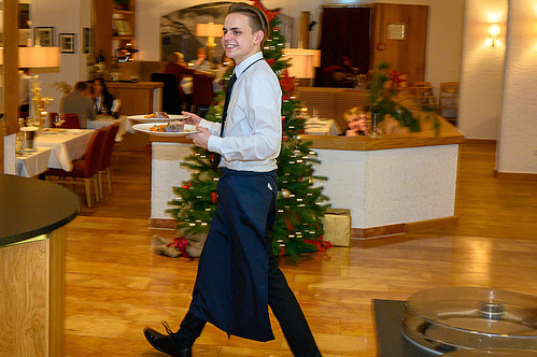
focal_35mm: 59
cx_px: 194
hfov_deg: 33.7
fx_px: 879
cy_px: 137
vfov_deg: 22.9
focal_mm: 43
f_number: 9
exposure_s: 1/60
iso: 5600
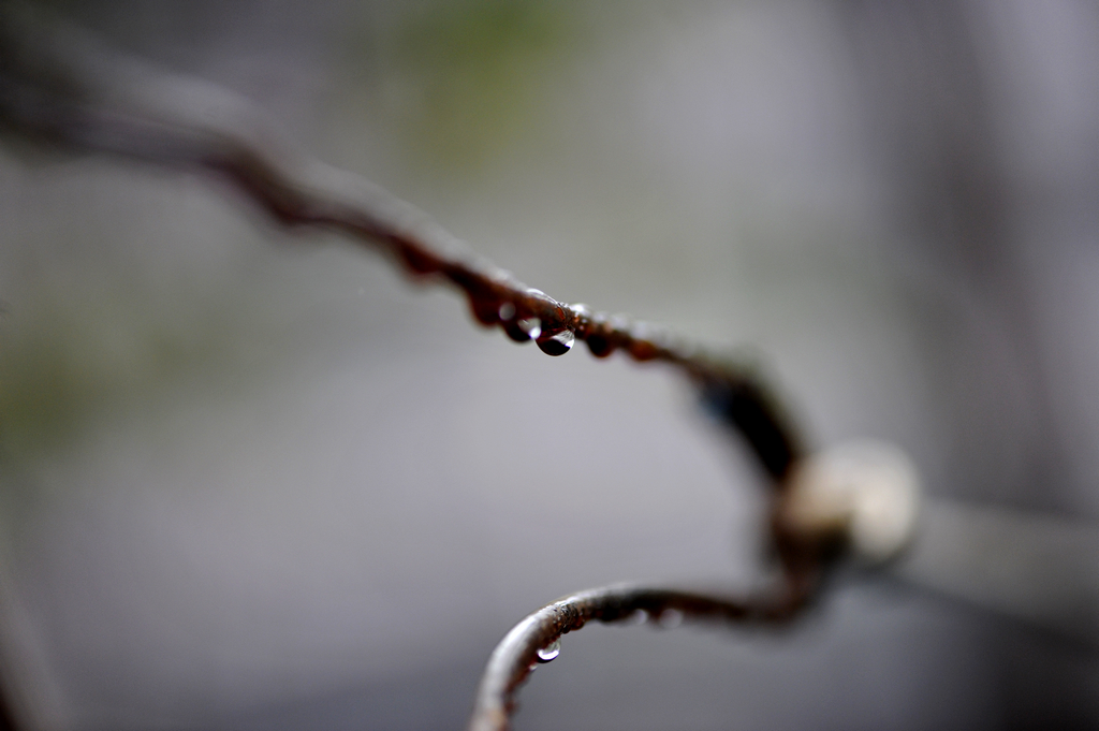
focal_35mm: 105
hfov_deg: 19.5
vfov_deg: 13.0
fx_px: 3203
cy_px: 366
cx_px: 550
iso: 1250
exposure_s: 1/640
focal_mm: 105
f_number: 3.2
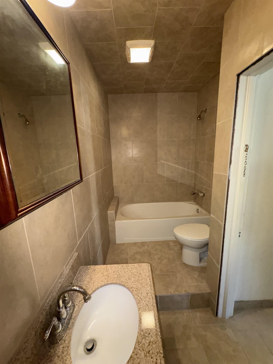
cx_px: 136
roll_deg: +1.7
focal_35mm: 14
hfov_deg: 85.7
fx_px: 147
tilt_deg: -11.2
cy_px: 182
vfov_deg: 102.1
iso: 320
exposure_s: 1/60
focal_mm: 2.22
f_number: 2.2
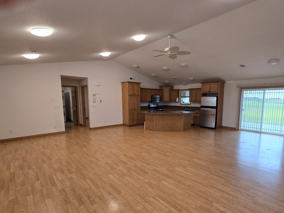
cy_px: 114
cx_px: 163
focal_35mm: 16
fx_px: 131
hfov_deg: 93.8
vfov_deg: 78.0
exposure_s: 1/60
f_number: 2.2
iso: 160
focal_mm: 2.2
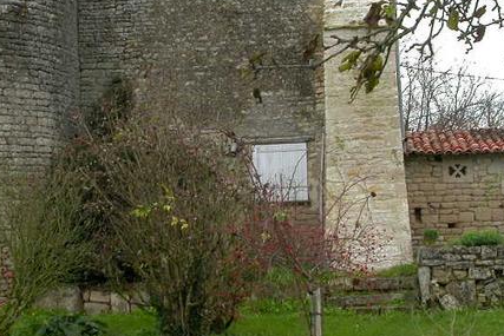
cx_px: 254
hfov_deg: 27.3
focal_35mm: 74
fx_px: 1036
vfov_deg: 18.4
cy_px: 121
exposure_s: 1/124
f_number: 4.7
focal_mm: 7.85
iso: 100
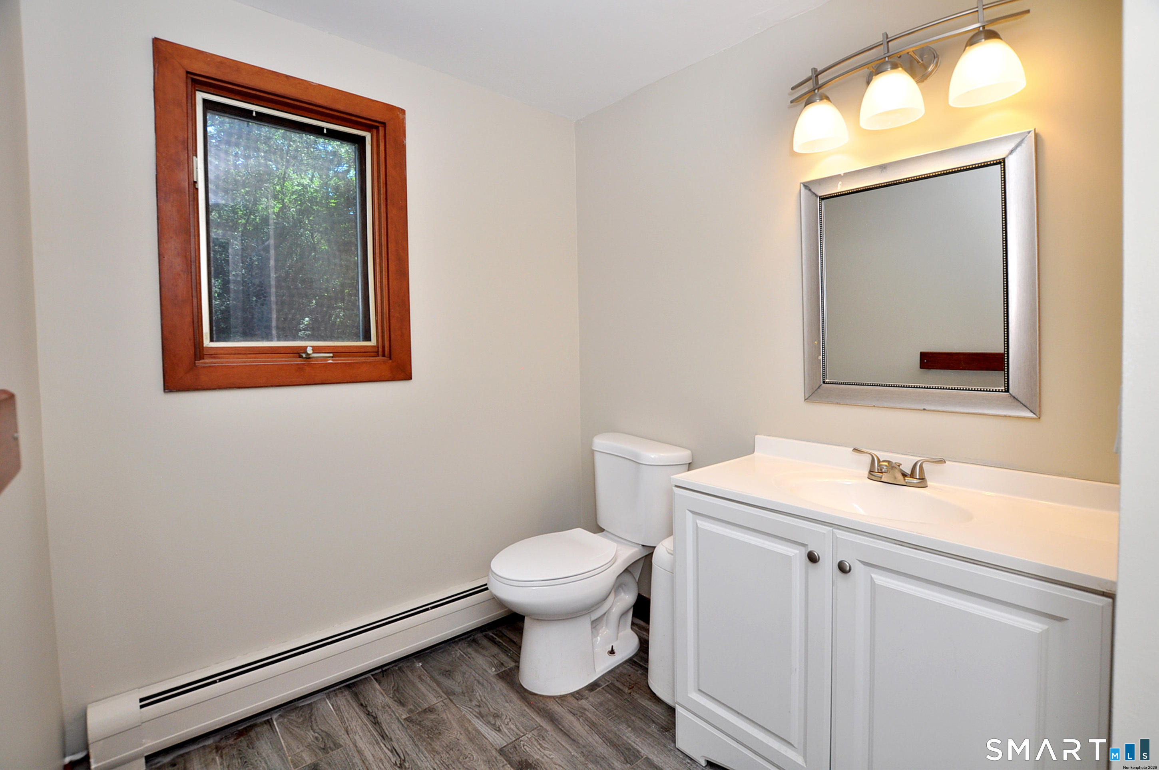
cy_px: 385
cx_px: 580
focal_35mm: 15
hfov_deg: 100.5
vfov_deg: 77.2
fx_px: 482
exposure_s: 1/100
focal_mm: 10
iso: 250
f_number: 5
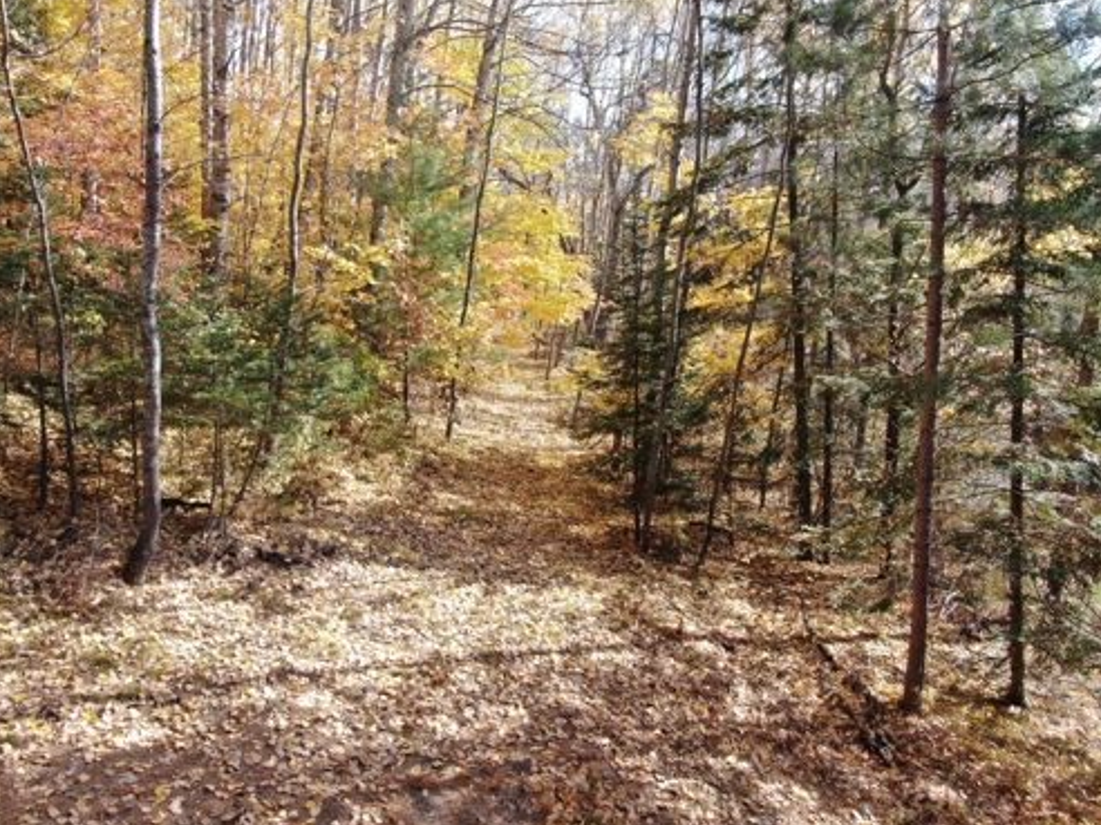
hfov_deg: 67.3
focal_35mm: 26
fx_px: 827
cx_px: 554
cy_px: 391
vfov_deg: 53.0
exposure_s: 1/240
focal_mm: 4.39
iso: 100
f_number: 2.8
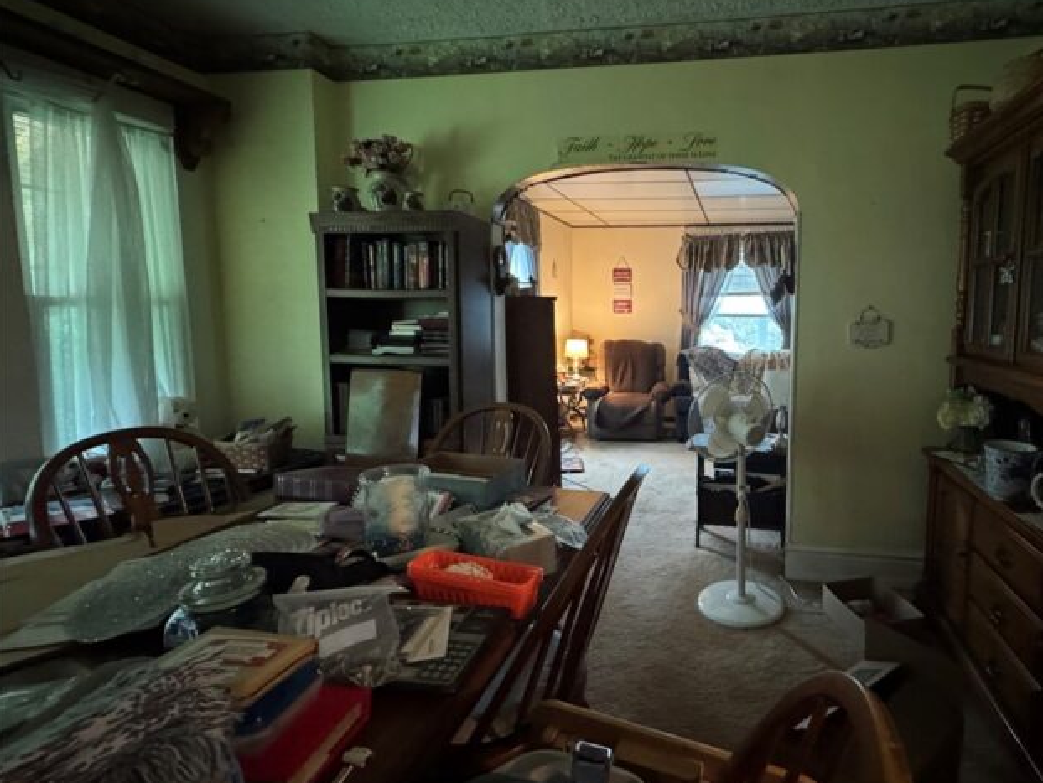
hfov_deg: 85.6
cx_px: 667
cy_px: 372
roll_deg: -1.8
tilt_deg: -7.2
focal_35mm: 18
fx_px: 543
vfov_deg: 71.6
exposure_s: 1/40
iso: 1000
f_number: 2.2
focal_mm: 2.22
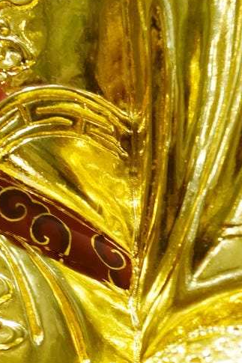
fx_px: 1312
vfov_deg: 15.6
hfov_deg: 10.4
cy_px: 317
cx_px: -52
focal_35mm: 130
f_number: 5.6
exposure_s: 1/125
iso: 1250
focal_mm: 35
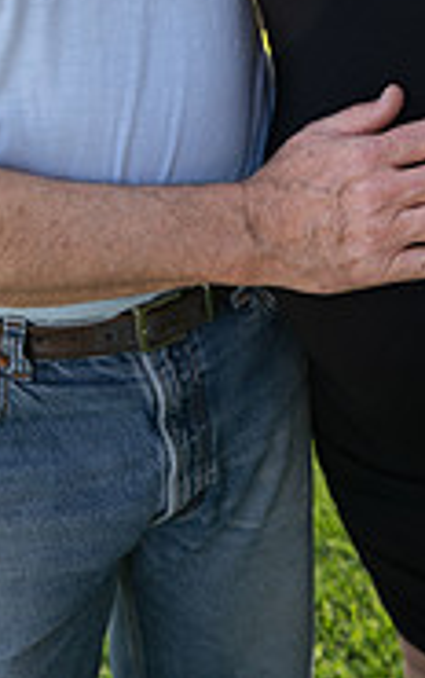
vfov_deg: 26.9
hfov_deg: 19.5
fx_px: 1239
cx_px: 198
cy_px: -143
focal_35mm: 67
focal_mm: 27
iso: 125
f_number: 4.5
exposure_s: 1/250
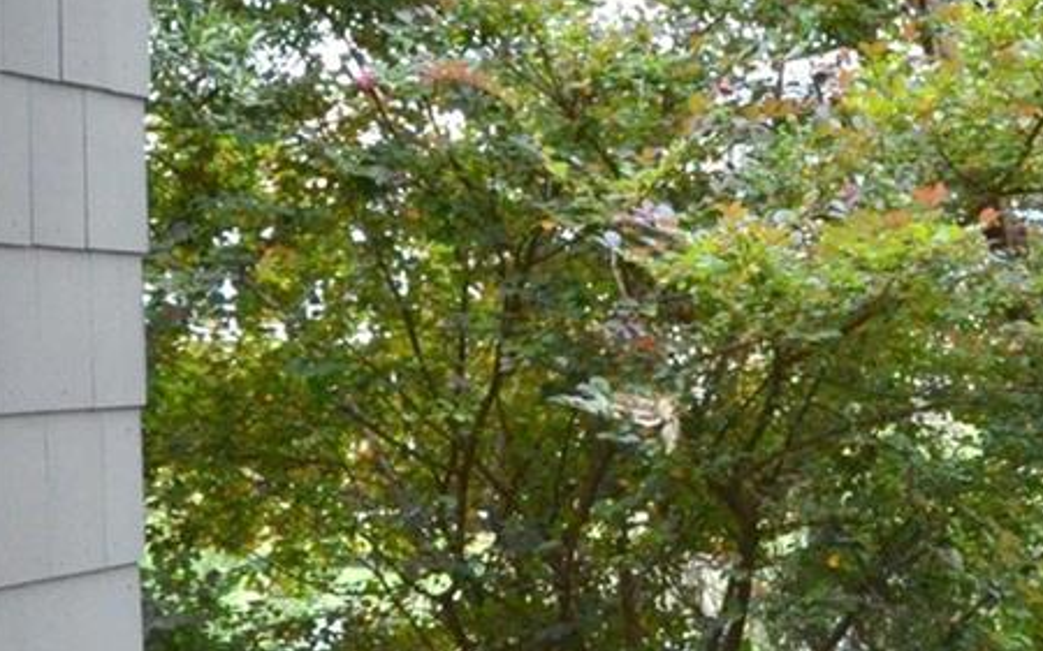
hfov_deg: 15.7
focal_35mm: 125
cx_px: 1432
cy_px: 297
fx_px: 3552
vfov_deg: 10.5
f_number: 10
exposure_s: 1/400
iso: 1600
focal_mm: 18
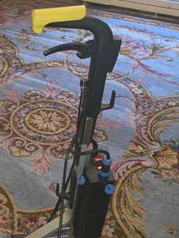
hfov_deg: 30.7
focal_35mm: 46
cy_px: 172
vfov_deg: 40.3
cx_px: 34
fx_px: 317
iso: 125
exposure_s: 1/33.3
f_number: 1.7
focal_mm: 6.3
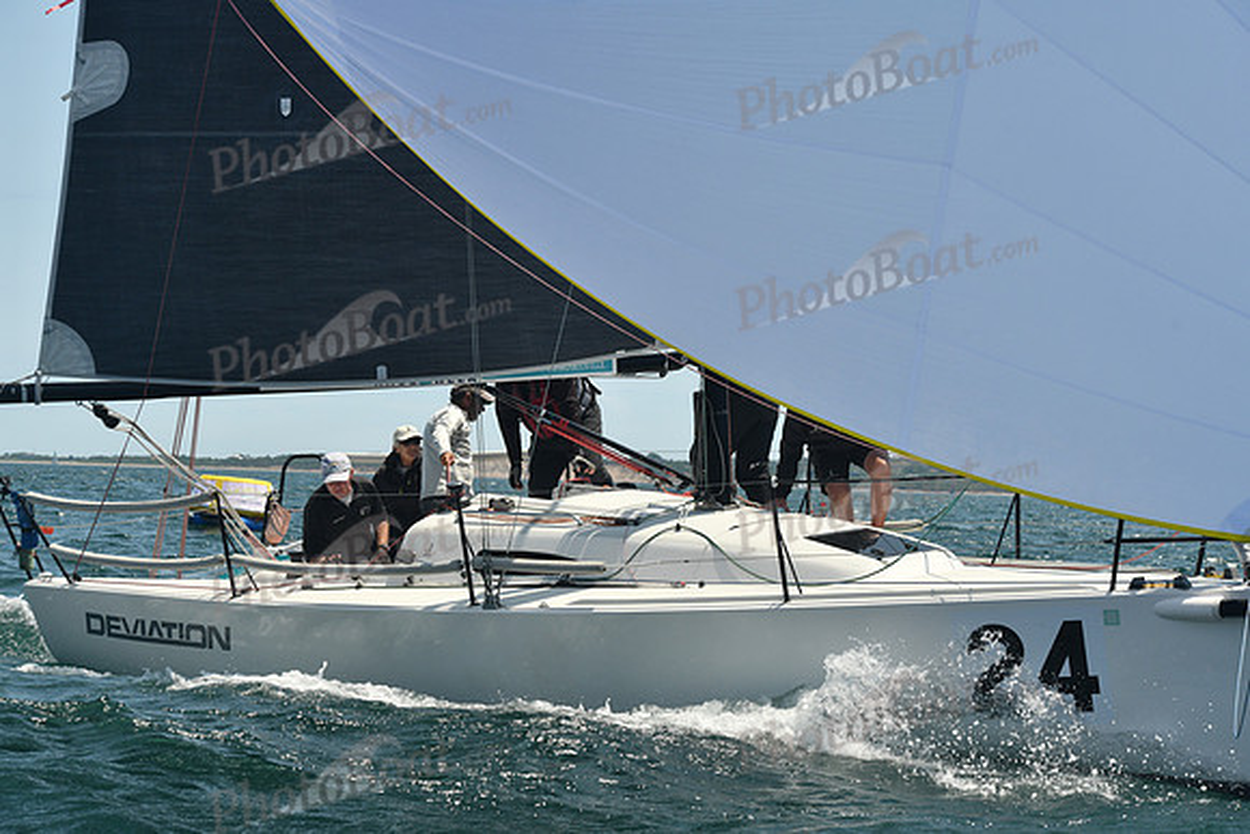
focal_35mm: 100
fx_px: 3473
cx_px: 625
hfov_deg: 20.4
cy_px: 417
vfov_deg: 13.7
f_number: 8
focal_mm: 100
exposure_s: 1/640
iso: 320
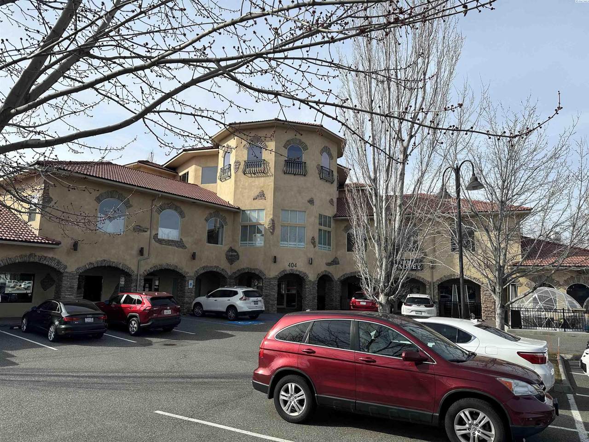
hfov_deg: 71.6
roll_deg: -1.4
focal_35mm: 24
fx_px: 408
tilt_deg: +8.3
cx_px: 294
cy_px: 221
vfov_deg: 56.8
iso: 80
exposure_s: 1/4016
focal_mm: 6.86
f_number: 1.78
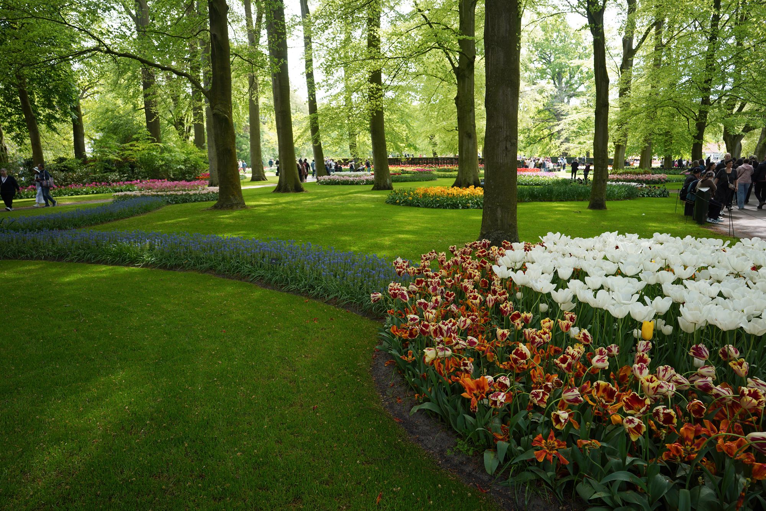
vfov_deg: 53.1
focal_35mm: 24
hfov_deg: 73.7
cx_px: 383
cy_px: 256
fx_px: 511
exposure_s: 1/100
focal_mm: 24
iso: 100
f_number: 4
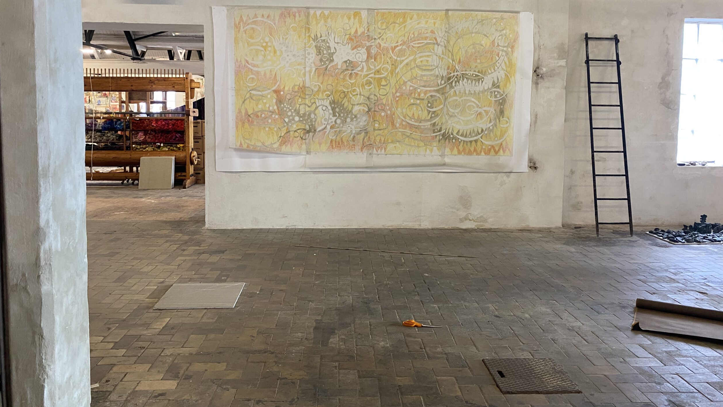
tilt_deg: -3.8
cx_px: 369
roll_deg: -0.2
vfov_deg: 39.9
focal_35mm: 29
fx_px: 556
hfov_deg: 66.1
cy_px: 155
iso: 250
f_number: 1.8
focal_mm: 4.25
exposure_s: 1/50
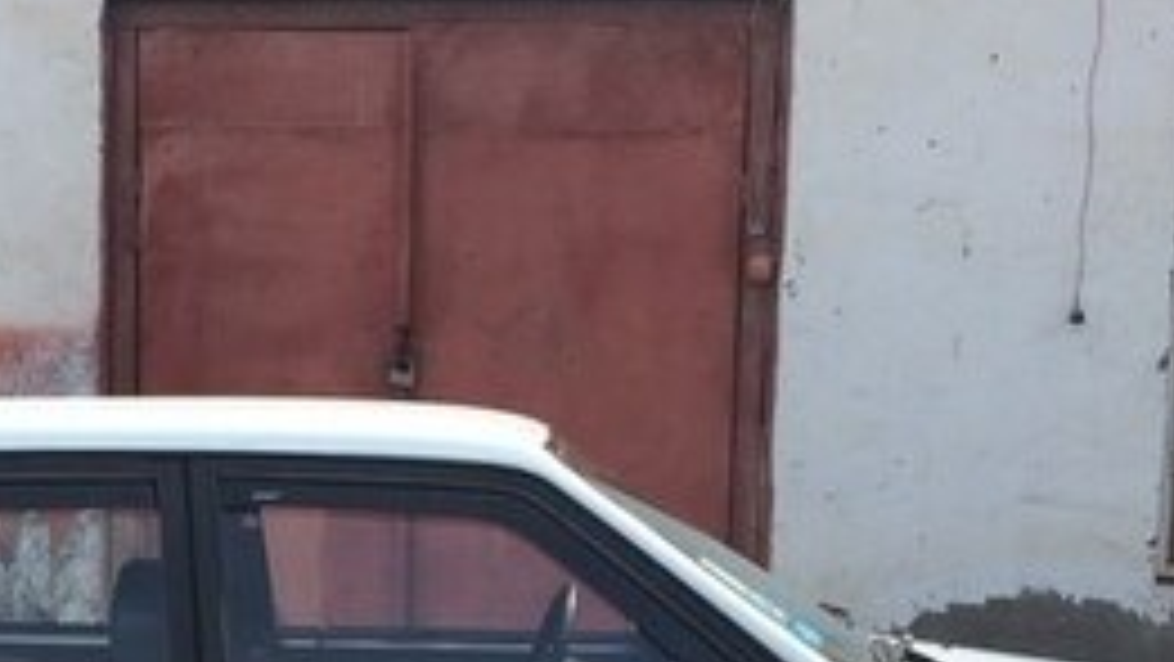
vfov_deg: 14.7
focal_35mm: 80
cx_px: 310
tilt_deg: -9.9
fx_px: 2491
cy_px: 736
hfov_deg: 26.2
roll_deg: -2.4
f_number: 2.2
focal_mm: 4.15
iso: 32
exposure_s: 1/1001
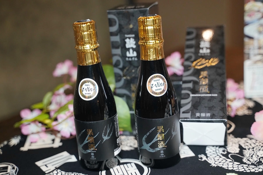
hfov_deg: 40.3
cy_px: 88
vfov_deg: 27.5
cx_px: 132
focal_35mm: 49
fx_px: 358
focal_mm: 49
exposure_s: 1/160
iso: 2500
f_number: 2.8
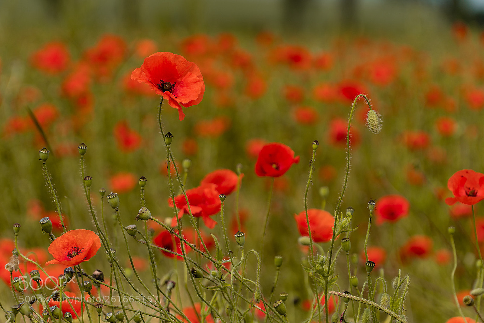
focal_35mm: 152
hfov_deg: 13.6
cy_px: 162
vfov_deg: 9.1
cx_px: 242
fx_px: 2036
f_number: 4
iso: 100
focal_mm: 101
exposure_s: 1/1000
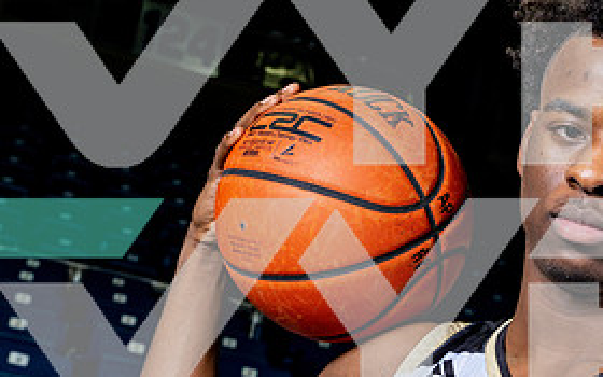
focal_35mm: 93
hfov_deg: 22.0
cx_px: 487
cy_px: 313
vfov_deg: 14.0
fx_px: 1528
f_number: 8
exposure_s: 1/125
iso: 100
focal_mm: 44
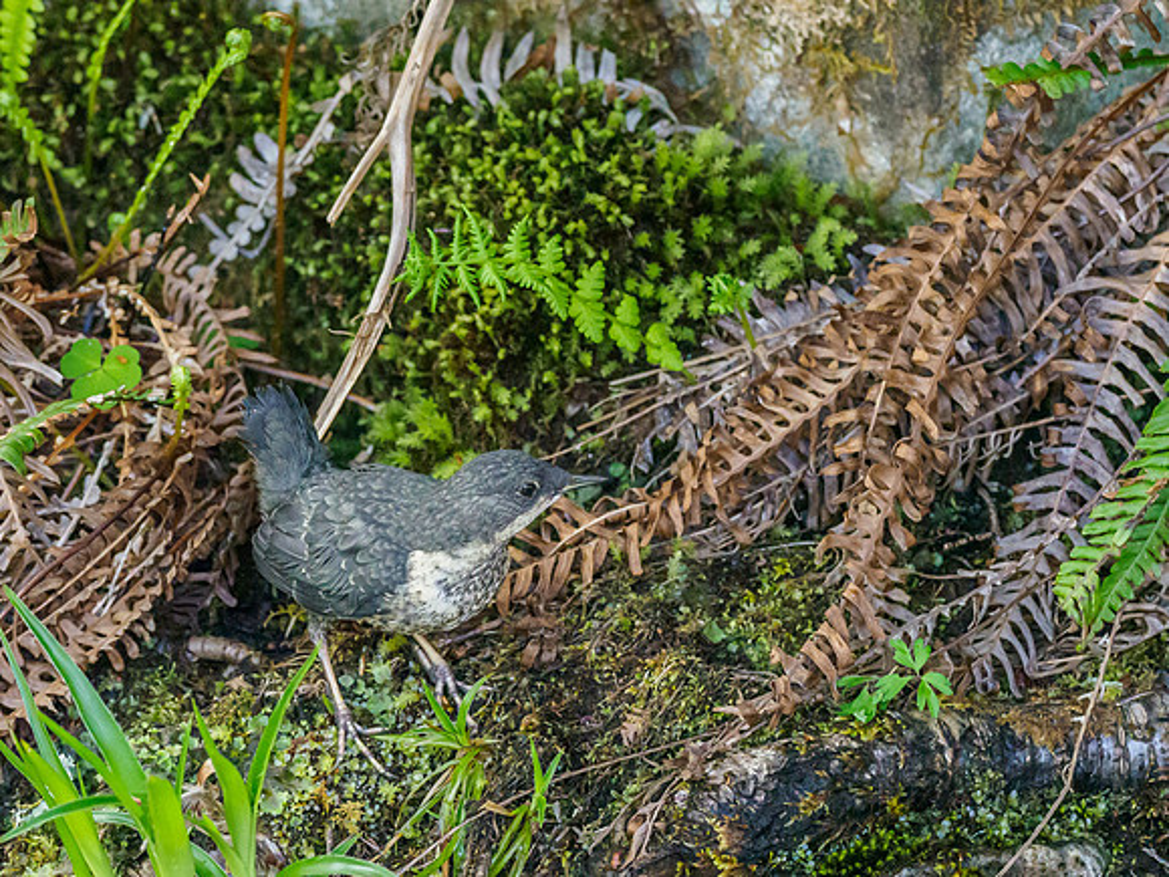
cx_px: 463
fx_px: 24501
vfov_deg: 2.1
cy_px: 529
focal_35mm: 726
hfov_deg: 2.7
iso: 6400
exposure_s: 1/800
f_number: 4.5
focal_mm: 300
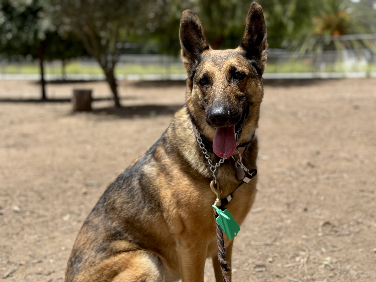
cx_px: 188
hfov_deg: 39.7
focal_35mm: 48
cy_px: 141
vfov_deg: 30.3
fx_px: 521
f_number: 1.78
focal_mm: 6.76
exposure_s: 1/3534
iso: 80
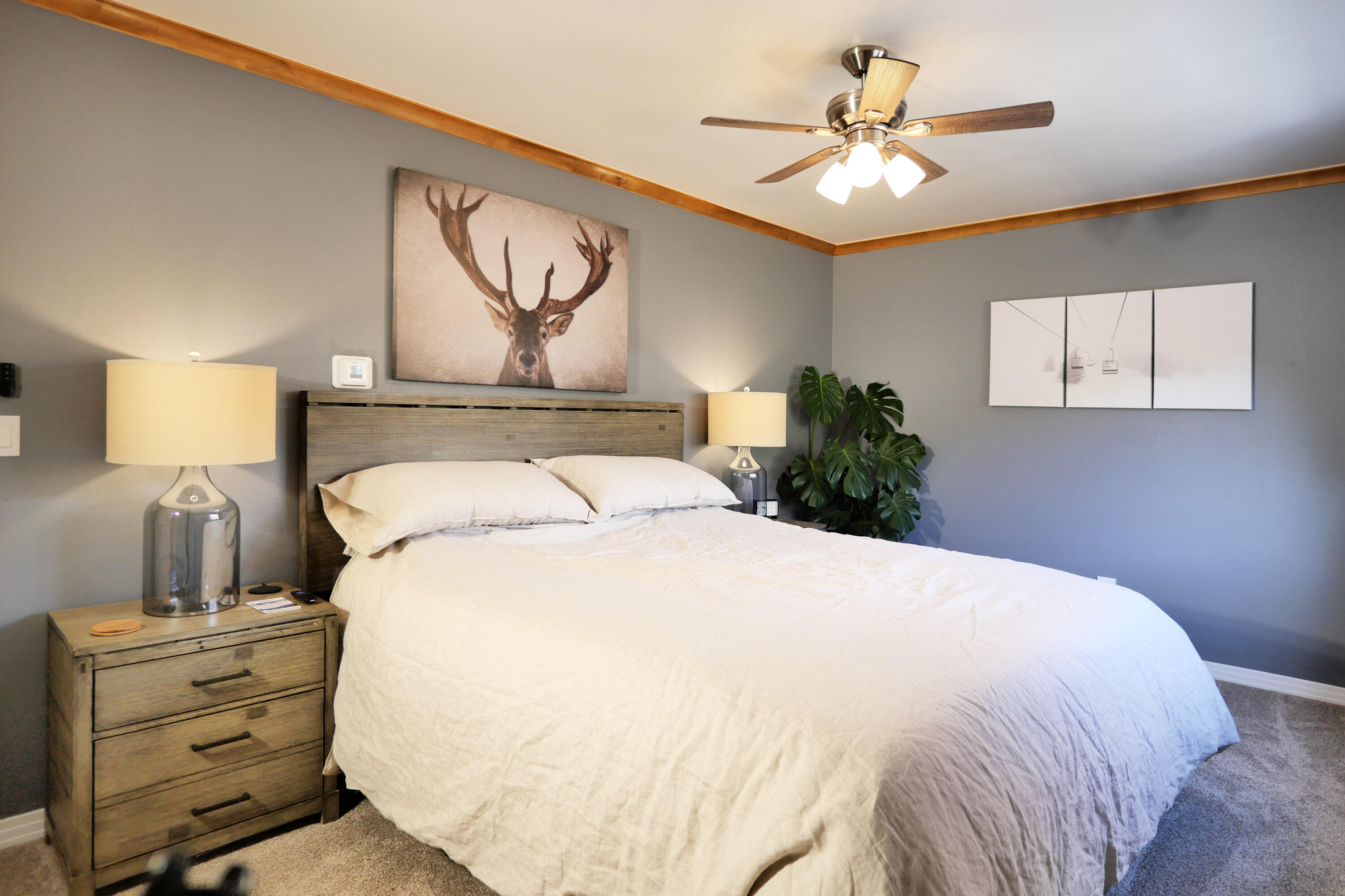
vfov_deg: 67.4
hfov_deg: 90.0
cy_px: 448
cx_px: 672
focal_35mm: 18
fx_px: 672
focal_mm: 9
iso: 800
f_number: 1.7
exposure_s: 1/100
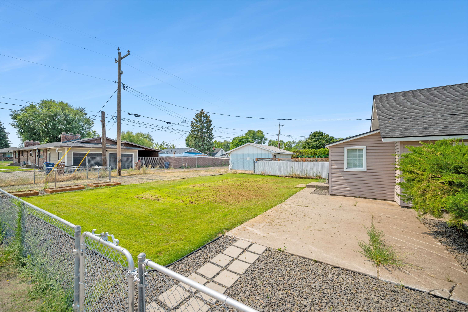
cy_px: 156
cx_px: 234
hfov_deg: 104.3
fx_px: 182
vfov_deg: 81.2
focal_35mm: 14
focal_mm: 14
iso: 100
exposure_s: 1/160
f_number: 8
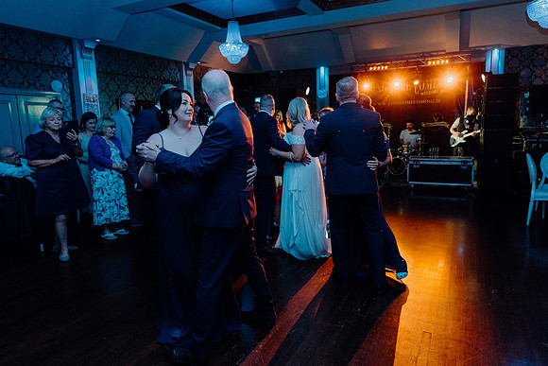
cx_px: 274
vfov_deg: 53.2
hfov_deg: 73.7
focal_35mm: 24
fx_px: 365
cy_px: 183
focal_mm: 24
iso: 2500
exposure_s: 1/160
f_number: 3.5
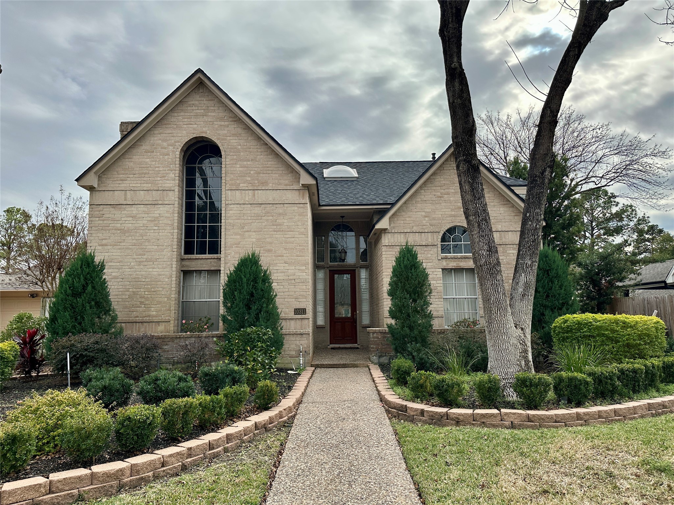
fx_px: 467
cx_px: 337
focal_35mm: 24
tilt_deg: +6.5
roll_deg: +0.3
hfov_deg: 71.6
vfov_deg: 56.8
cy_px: 252
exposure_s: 1/4762
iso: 80
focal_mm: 6.86
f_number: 1.78
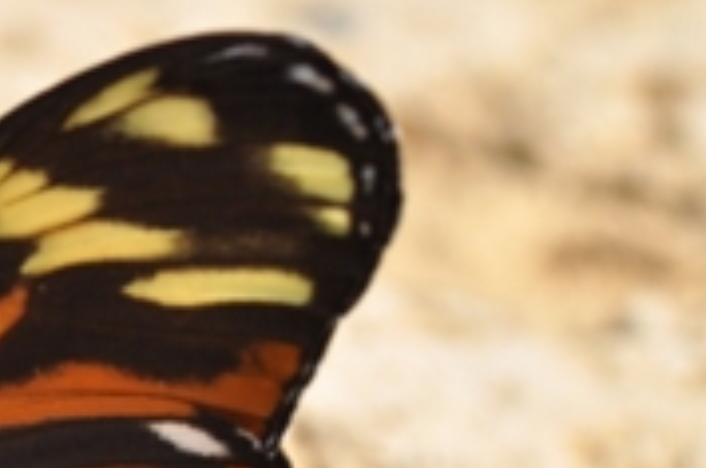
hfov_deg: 6.0
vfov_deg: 4.0
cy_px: 436
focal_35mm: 340
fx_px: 6656
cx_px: -171
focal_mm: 90
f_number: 11
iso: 500
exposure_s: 1/320
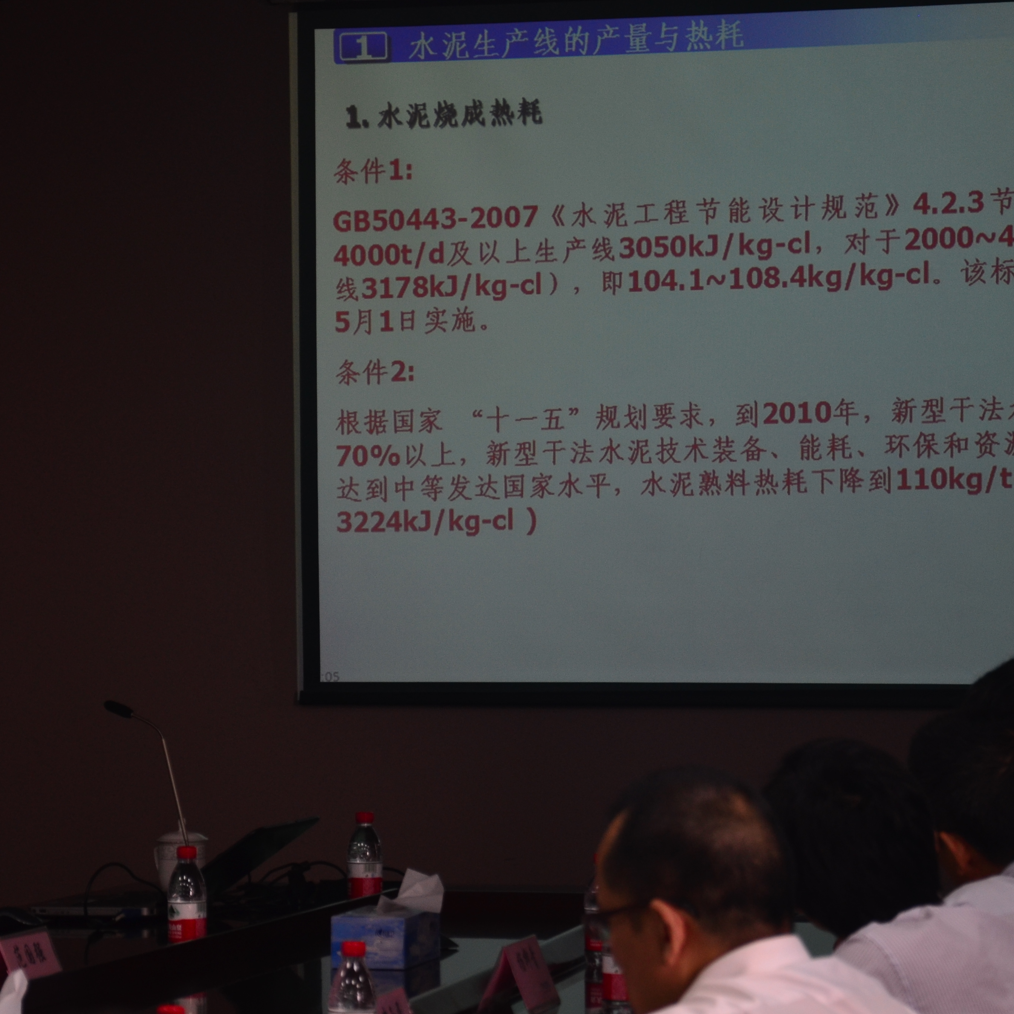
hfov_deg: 10.0
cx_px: 314
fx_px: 5792
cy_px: 526
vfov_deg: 10.0
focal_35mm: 175
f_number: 5.3
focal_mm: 75
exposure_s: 1/50
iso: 250
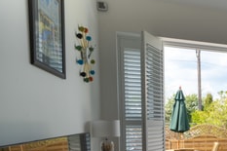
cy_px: 131
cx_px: 236
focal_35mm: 38
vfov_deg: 33.5
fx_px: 239
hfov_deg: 42.5
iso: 160
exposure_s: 1/80
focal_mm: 17
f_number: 11
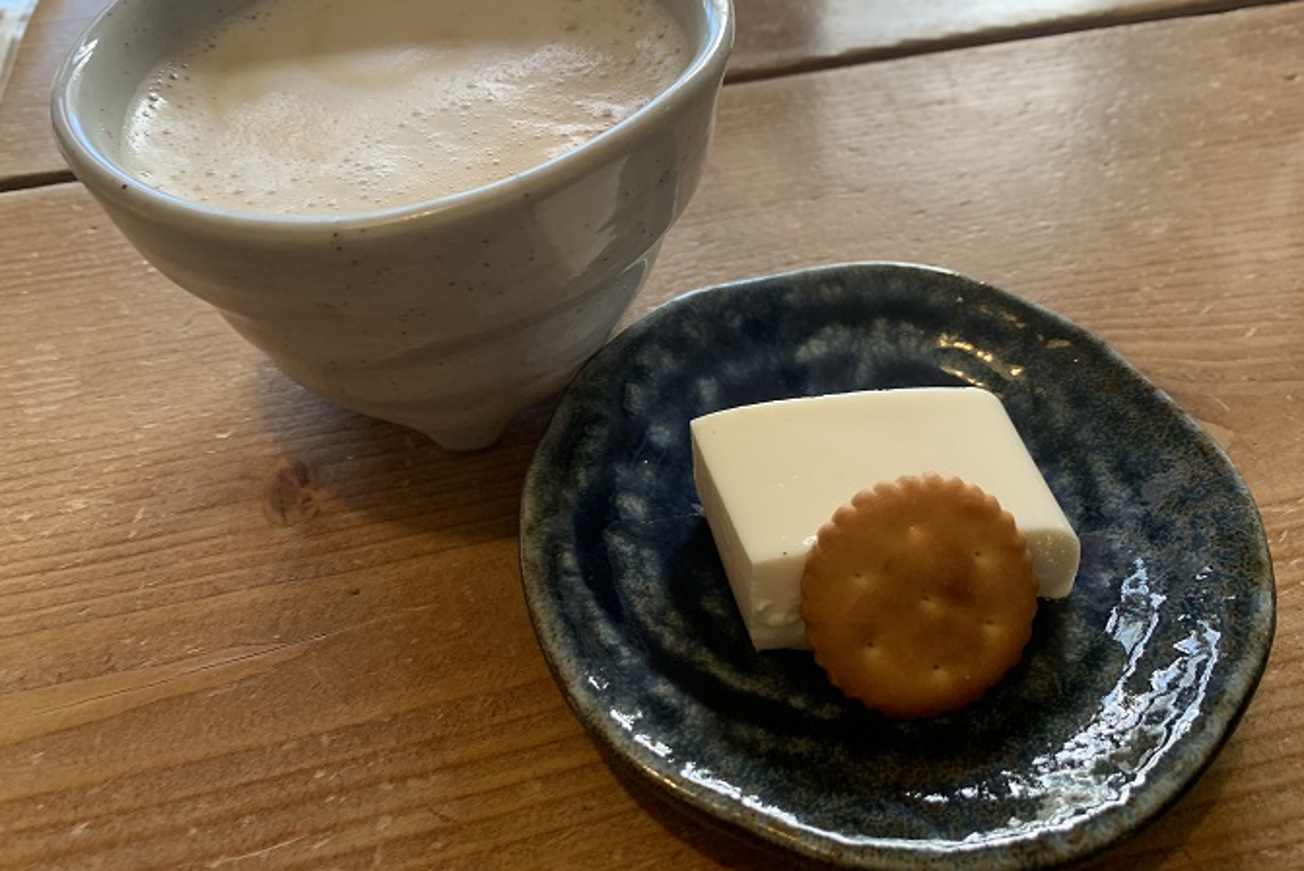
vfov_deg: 44.8
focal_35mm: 29
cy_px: 350
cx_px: 641
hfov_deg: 63.6
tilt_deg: -46.1
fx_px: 1051
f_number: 1.8
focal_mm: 4.25
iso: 100
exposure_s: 1/105
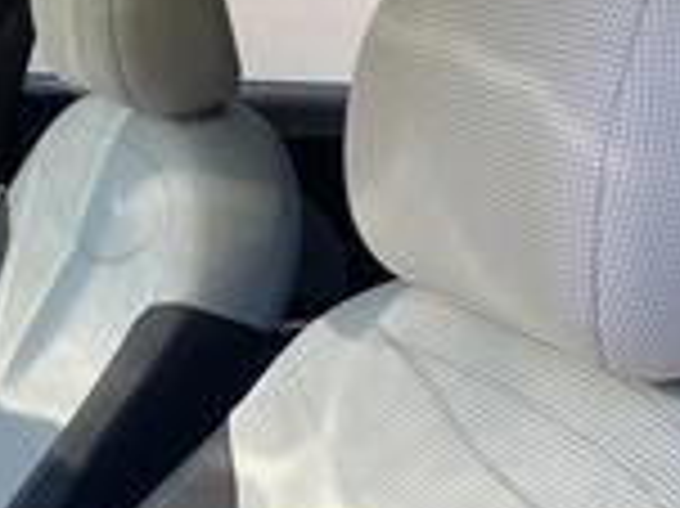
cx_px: 198
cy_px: 315
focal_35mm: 77
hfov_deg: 25.2
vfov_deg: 19.1
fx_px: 1511
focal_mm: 3
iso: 20
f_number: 1.8
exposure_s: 1/122
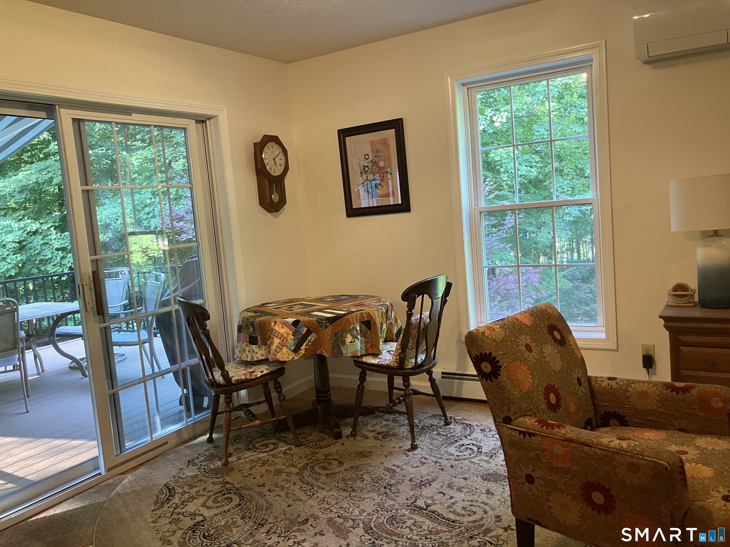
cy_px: 274
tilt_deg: -5.5
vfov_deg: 49.7
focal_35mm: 28
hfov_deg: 63.4
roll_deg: +5.3
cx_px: 365
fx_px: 590
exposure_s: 1/60
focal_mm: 3.99
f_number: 1.8
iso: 250
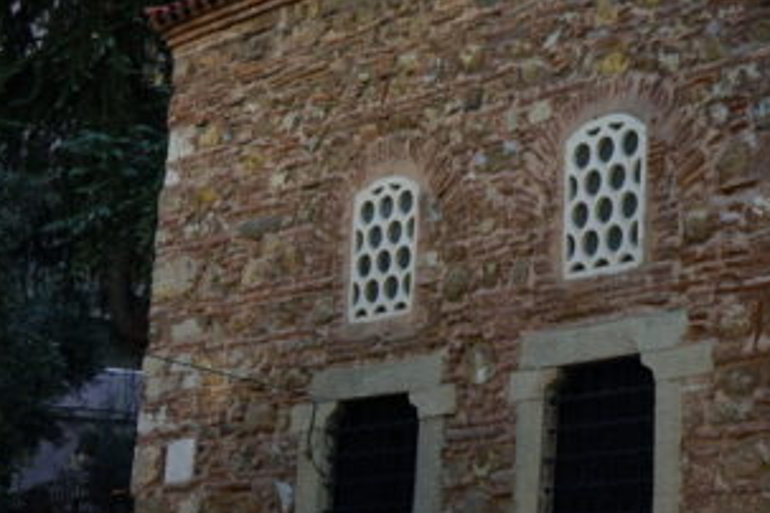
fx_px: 1732
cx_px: 1085
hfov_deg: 21.8
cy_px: 235
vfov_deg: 16.9
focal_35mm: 81
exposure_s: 1/60
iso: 100
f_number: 8
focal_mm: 24
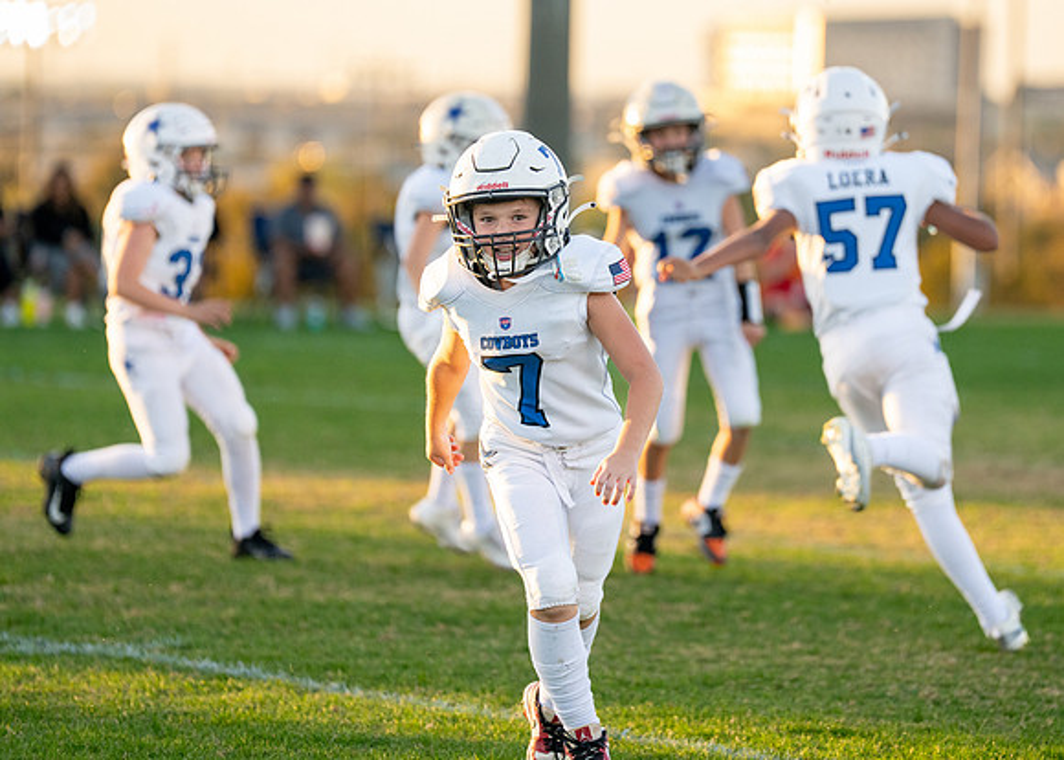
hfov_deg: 7.4
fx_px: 8173
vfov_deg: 5.3
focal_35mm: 271
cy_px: 278
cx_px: 624
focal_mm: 200
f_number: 2.8
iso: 1000
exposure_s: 1/1600
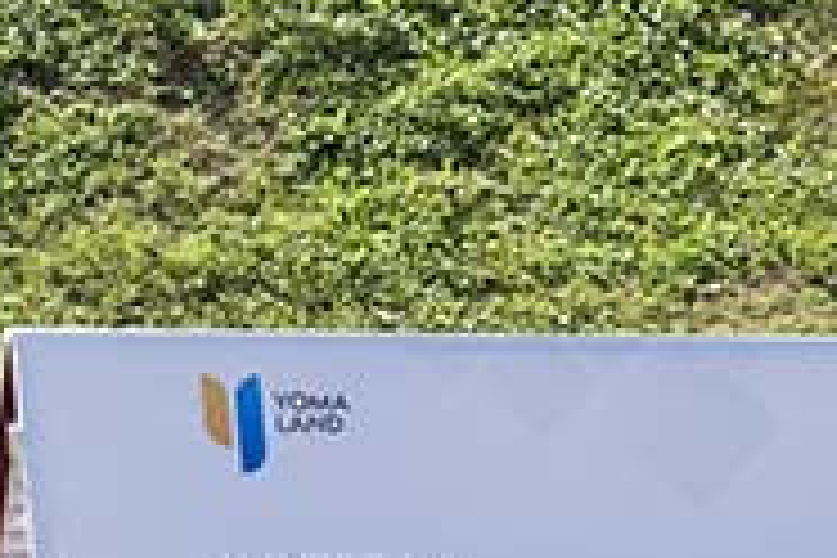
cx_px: -531
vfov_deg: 5.8
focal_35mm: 237
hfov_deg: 8.4
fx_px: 5510
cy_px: 158
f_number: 7.1
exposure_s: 1/640
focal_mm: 46
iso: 280
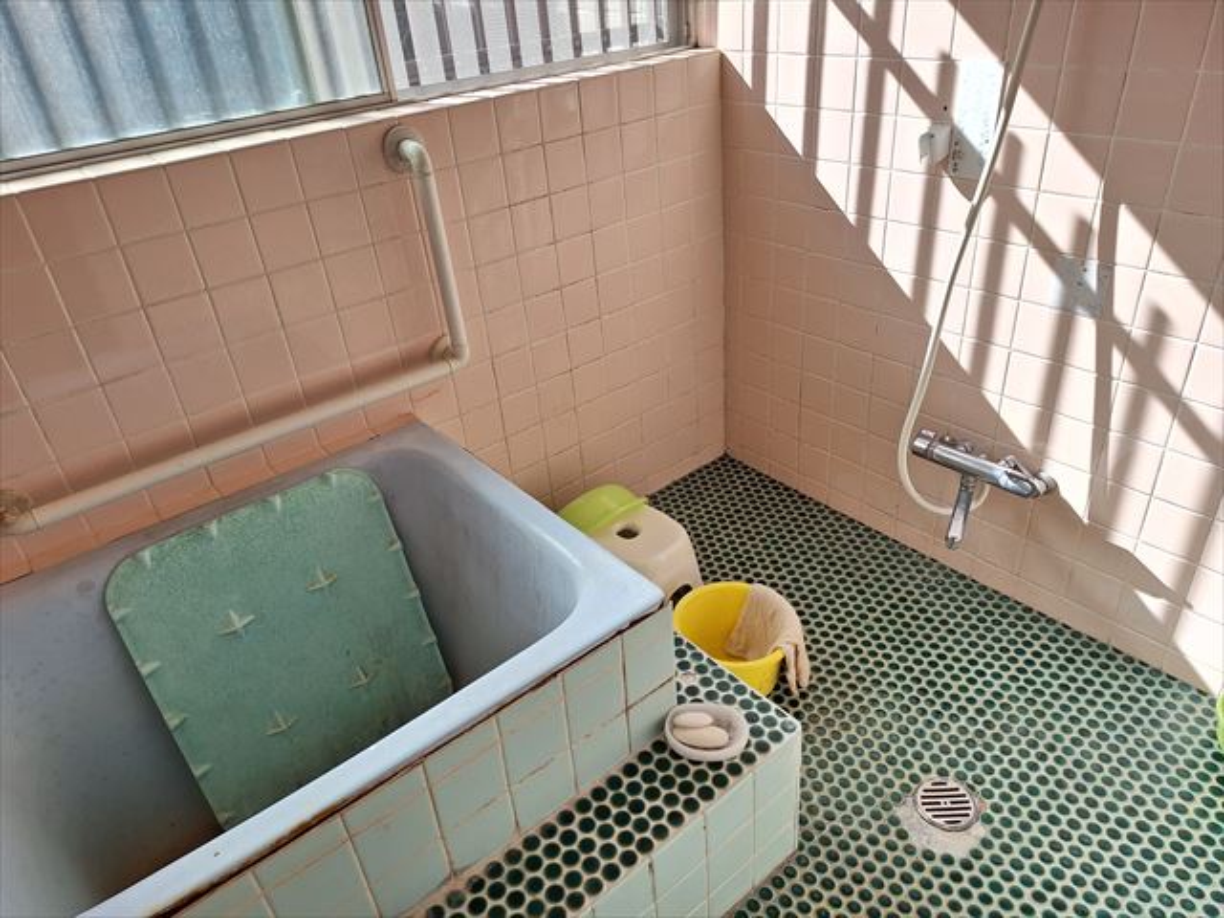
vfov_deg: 58.9
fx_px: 813
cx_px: 612
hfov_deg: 73.9
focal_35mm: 23
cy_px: 459
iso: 40
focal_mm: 5.54
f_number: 1.8
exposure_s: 1/862
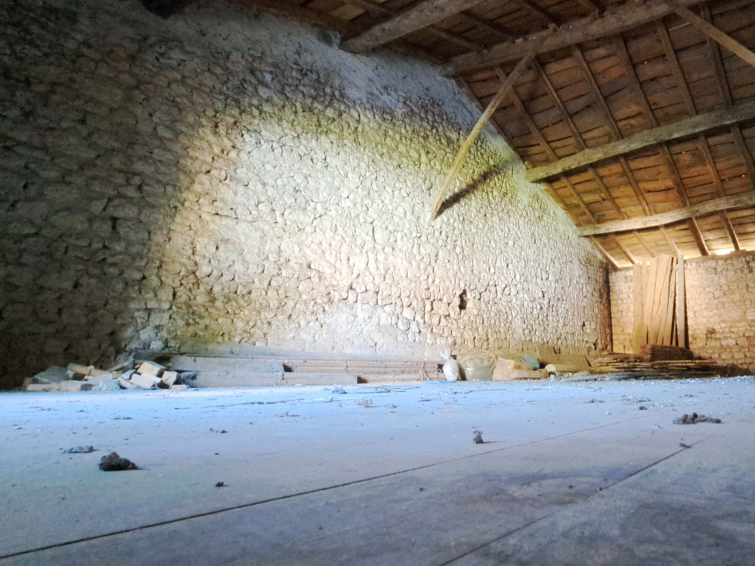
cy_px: 237
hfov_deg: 79.3
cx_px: 550
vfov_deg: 68.2
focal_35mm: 19
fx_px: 414
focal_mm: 1.74
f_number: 2.2
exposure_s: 1/14
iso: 800
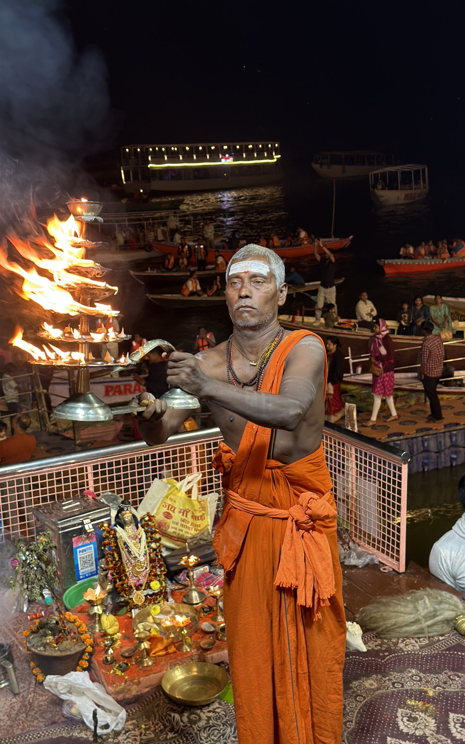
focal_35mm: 51
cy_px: 373
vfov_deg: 39.6
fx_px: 1034
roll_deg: +3.1
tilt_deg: -12.8
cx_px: 223
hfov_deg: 25.3
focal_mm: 6.86
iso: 100
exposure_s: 1/100
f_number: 1.78
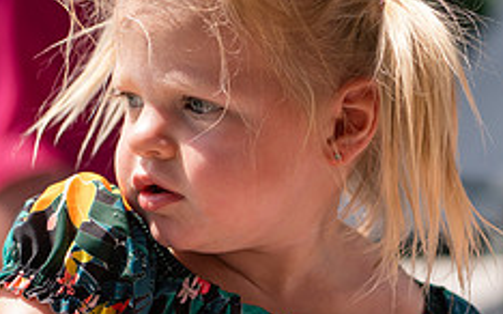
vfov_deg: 6.1
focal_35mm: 215
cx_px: 574
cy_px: 276
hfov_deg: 9.6
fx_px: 2946
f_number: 3.2
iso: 200
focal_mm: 85
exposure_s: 1/2000
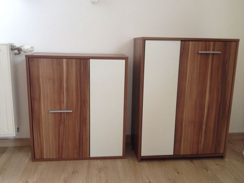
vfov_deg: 40.7
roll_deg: -0.9
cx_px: 122
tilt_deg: -14.5
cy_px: 92
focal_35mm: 35
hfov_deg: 52.6
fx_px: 247
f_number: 2.4
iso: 50
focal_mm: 4.28
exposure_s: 1/40
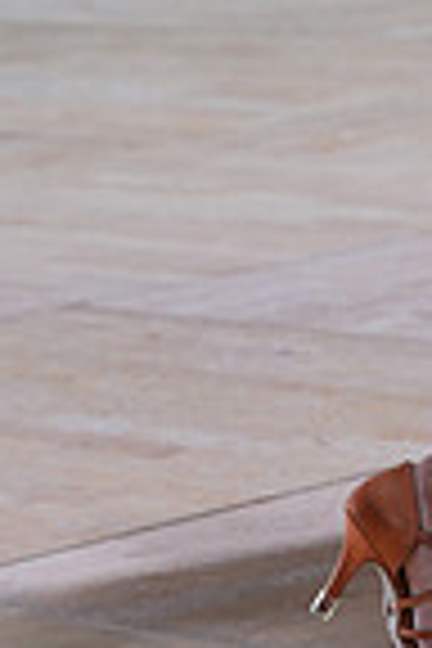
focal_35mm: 283
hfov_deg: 4.8
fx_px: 5094
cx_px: 677
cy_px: -342
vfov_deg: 7.2
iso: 800
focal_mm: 70
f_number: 4
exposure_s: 1/400
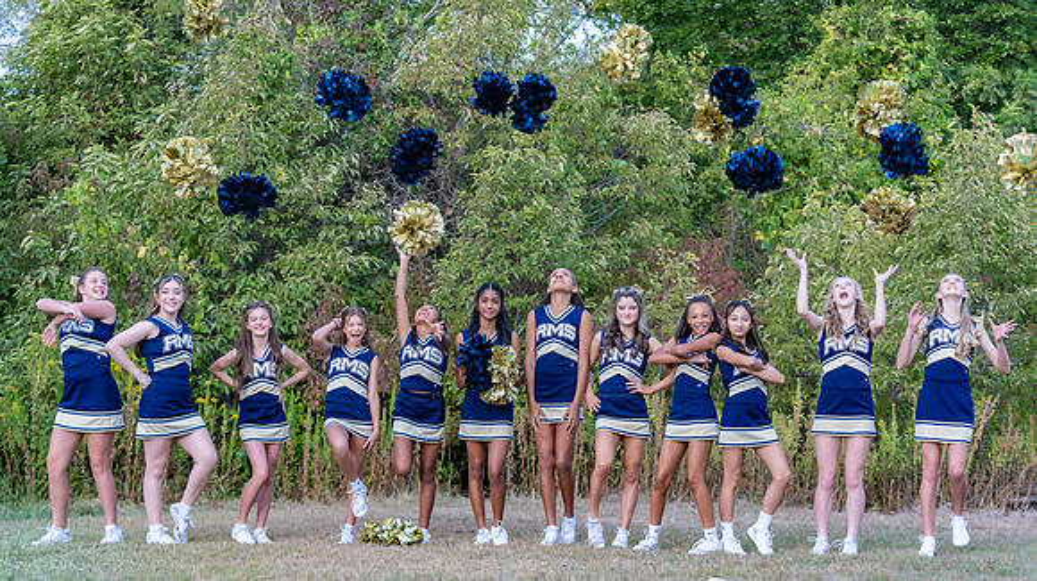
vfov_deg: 16.3
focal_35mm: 74
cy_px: 343
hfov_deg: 28.7
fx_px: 2025
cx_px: 519
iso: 400
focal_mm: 70
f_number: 3.2
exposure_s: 1/1250
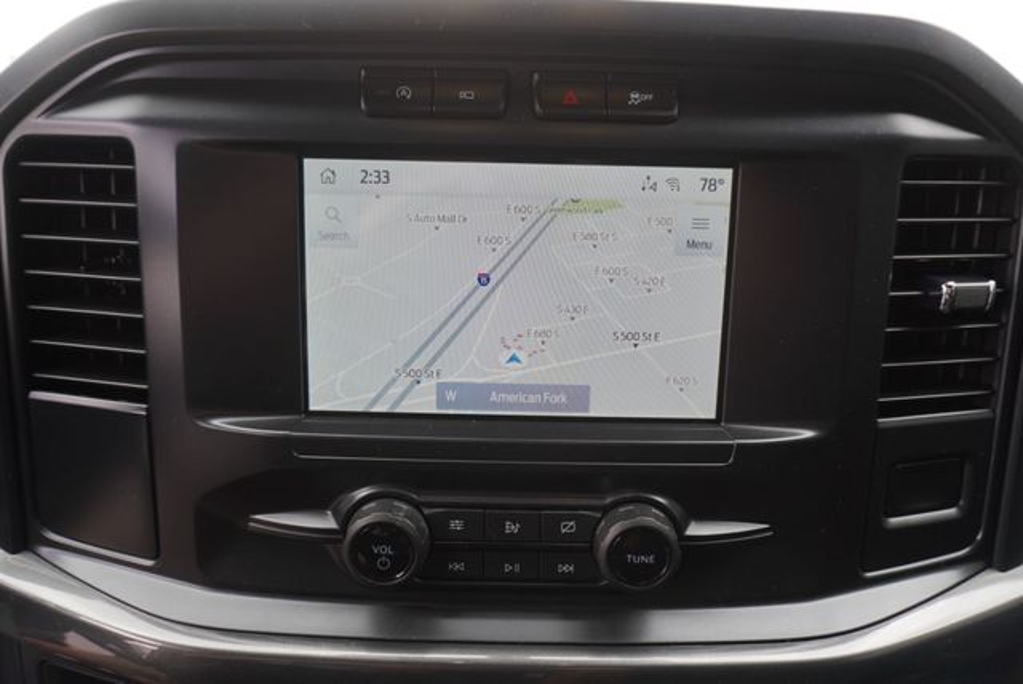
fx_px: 683
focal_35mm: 24
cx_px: 512
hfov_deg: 73.7
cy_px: 342
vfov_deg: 53.2
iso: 100
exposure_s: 1/60
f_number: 4
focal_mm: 16
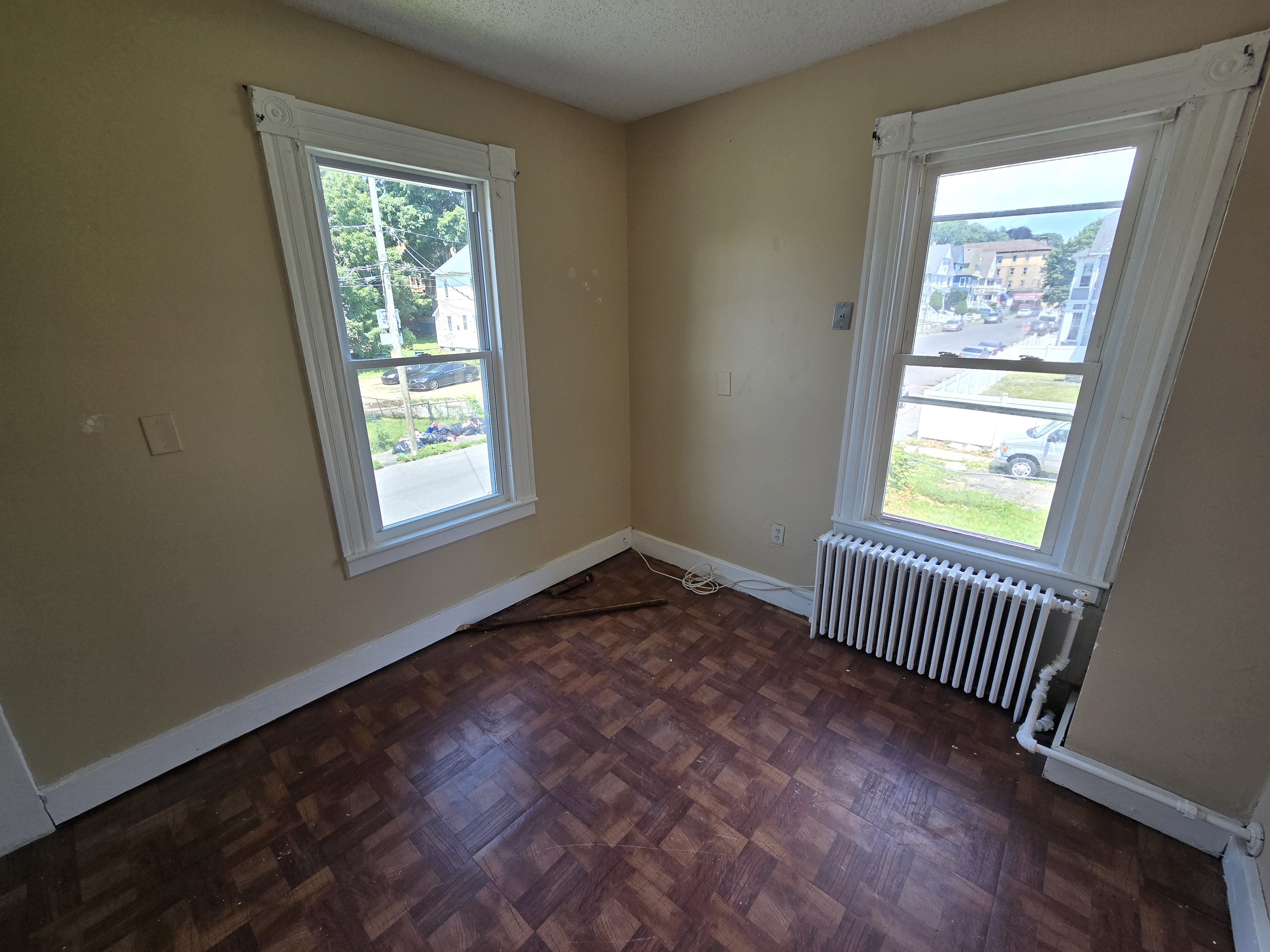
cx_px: 635
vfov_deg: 89.9
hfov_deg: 106.2
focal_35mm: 13
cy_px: 476
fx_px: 477
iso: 50
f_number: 2.2
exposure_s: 1/120
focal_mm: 2.2
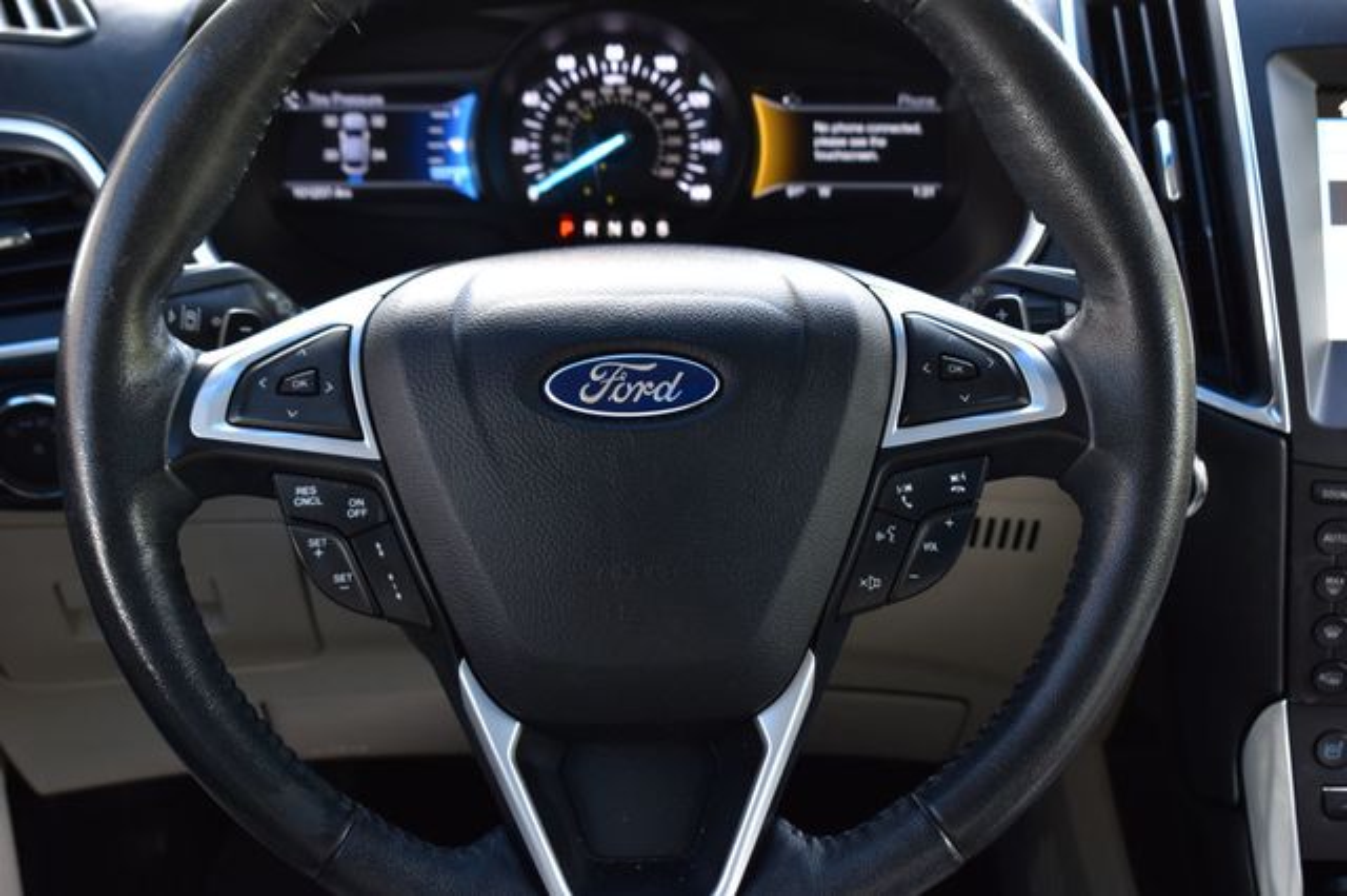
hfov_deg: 35.1
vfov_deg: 23.8
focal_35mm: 57
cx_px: 674
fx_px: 2132
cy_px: 448
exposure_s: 1/20
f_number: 6.3
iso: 400
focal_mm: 38
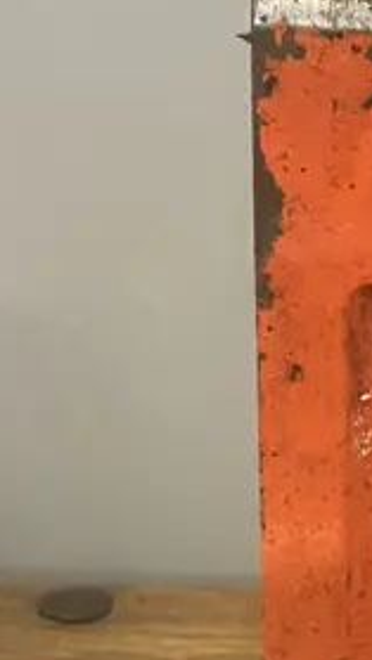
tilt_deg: -29.1
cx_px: 585
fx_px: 1963
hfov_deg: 10.4
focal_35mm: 112
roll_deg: -3.0
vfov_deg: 18.6
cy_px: 655
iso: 320
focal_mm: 3.99
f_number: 1.8
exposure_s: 1/50
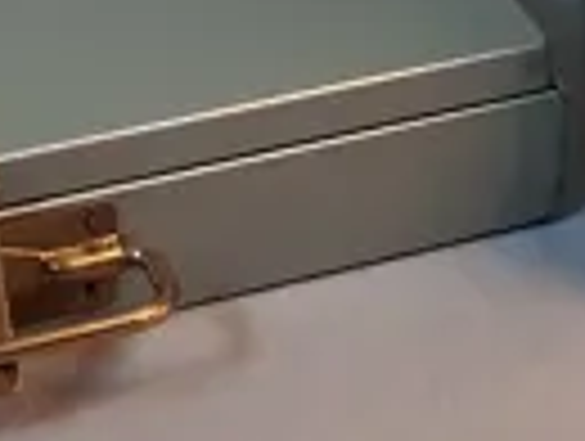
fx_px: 2811
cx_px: 670
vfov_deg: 8.5
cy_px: -472
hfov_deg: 11.7
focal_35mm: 166
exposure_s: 1/50
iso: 400
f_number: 1.8
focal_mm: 4
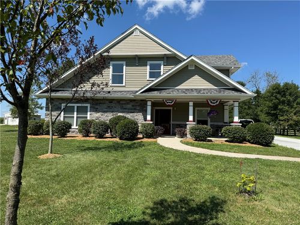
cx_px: 150
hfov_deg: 71.6
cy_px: 112
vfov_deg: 56.8
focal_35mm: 24
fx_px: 208
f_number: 1.78
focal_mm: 6.76
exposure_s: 1/4167
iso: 80
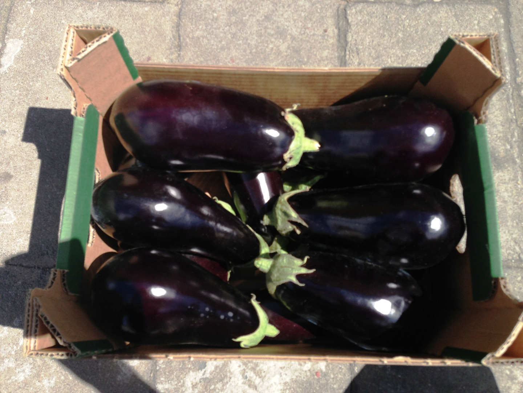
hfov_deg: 55.4
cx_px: 262
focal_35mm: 33
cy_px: 196
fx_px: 499
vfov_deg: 42.9
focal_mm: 4.13
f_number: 2.4
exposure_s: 1/1043
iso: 50
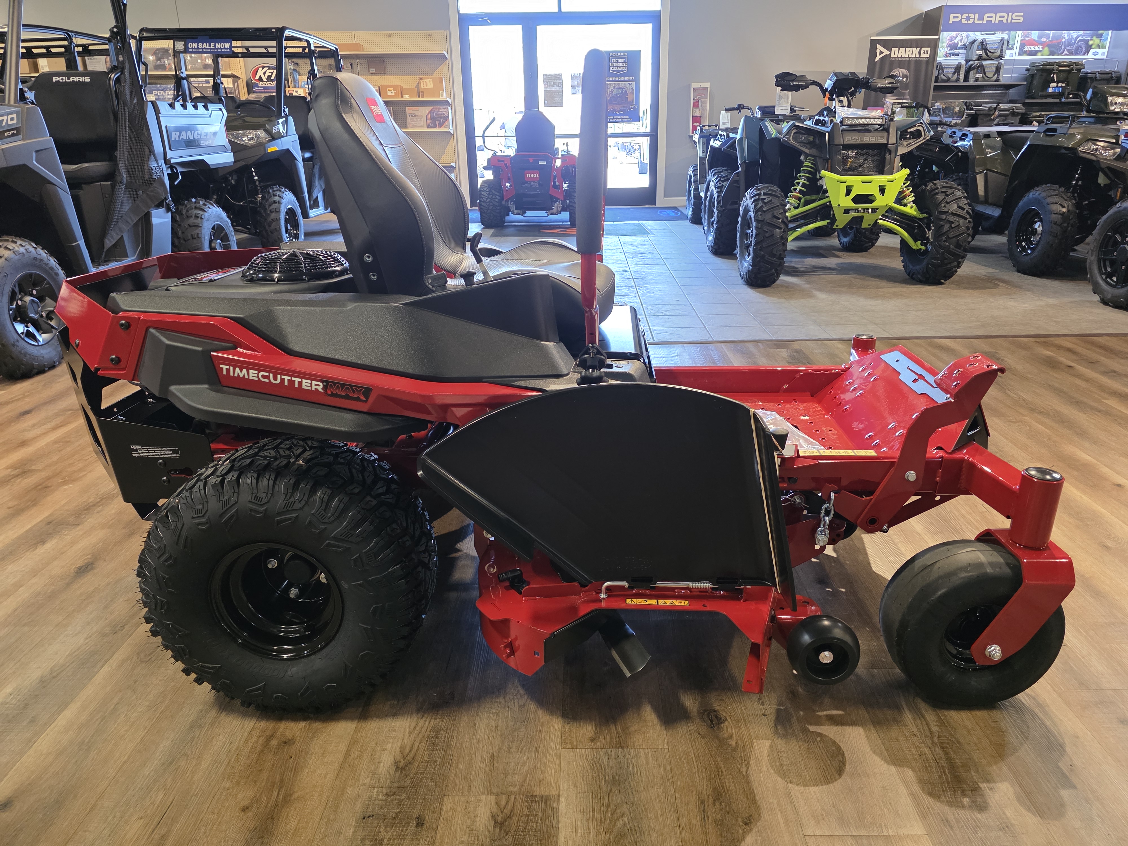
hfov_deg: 73.9
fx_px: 749
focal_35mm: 23
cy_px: 423
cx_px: 564
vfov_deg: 58.9
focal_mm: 6.3
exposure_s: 1/120
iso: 800
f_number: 1.7
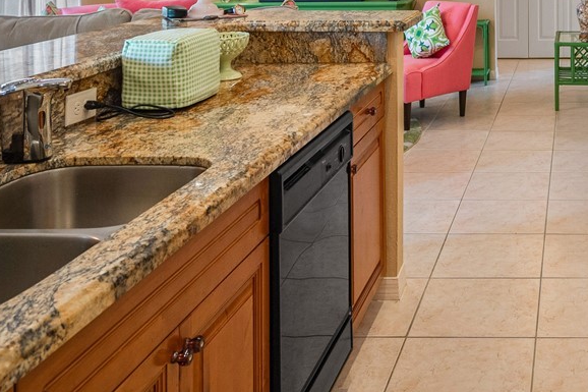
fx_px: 767
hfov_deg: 37.8
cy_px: -74
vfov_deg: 25.7
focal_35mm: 47
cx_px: 575
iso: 500
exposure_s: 1/15
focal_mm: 16
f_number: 4.5
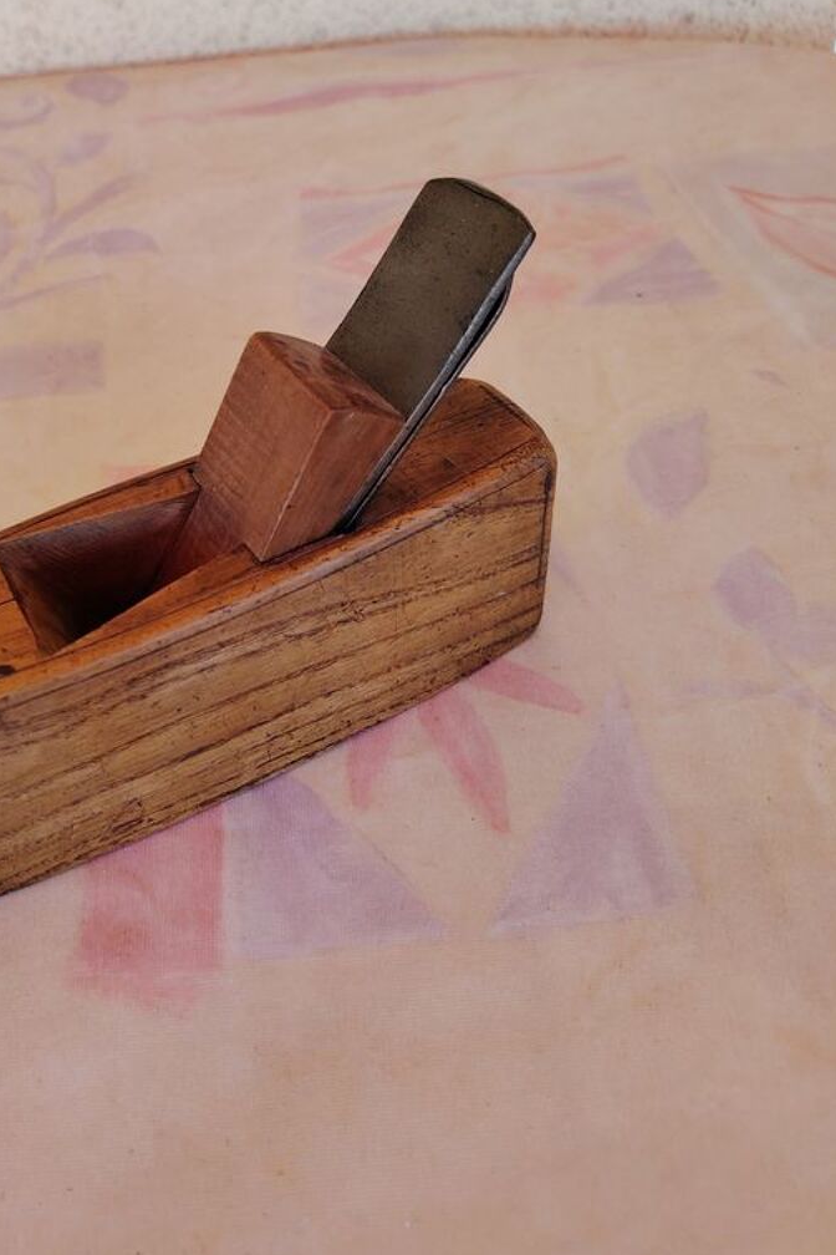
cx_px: 218
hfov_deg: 39.0
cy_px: 465
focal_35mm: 33
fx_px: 1149
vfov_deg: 56.5
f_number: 1.75
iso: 100
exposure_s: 1/122
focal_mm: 5.25
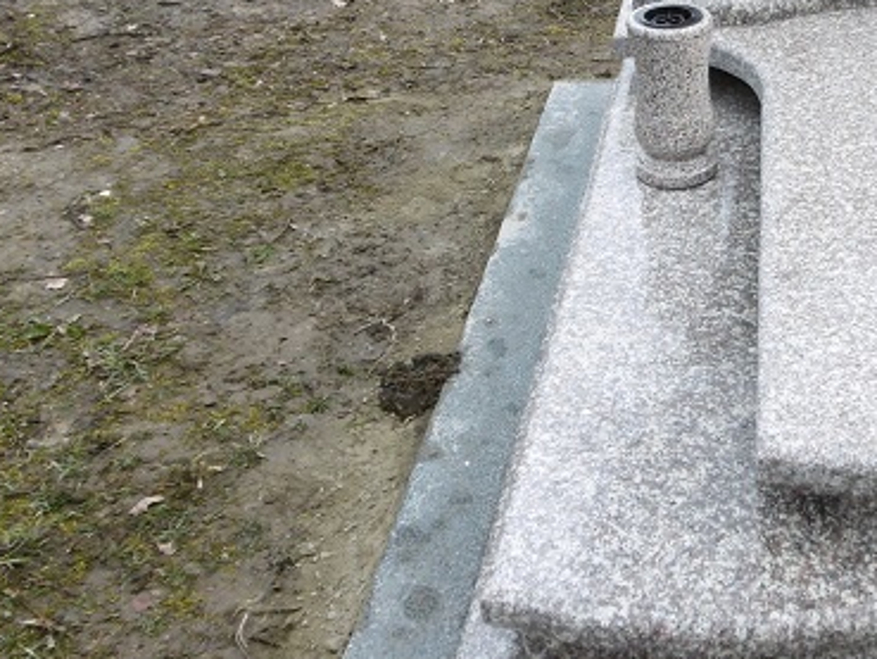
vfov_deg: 27.9
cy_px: 228
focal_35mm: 52
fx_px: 1318
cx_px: 768
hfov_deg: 35.0
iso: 100
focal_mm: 4.3
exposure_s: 1/200
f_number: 3.1
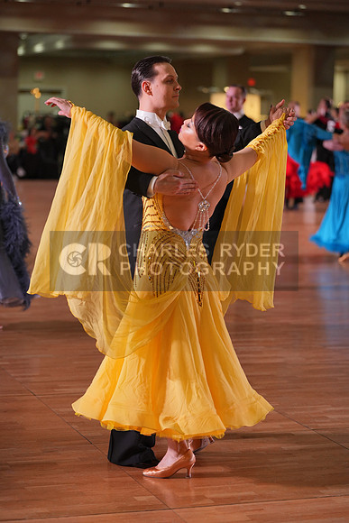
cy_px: 262
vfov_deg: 22.1
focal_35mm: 92
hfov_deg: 14.9
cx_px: 174
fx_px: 1337
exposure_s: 1/500
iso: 1000
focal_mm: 92
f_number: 2.8
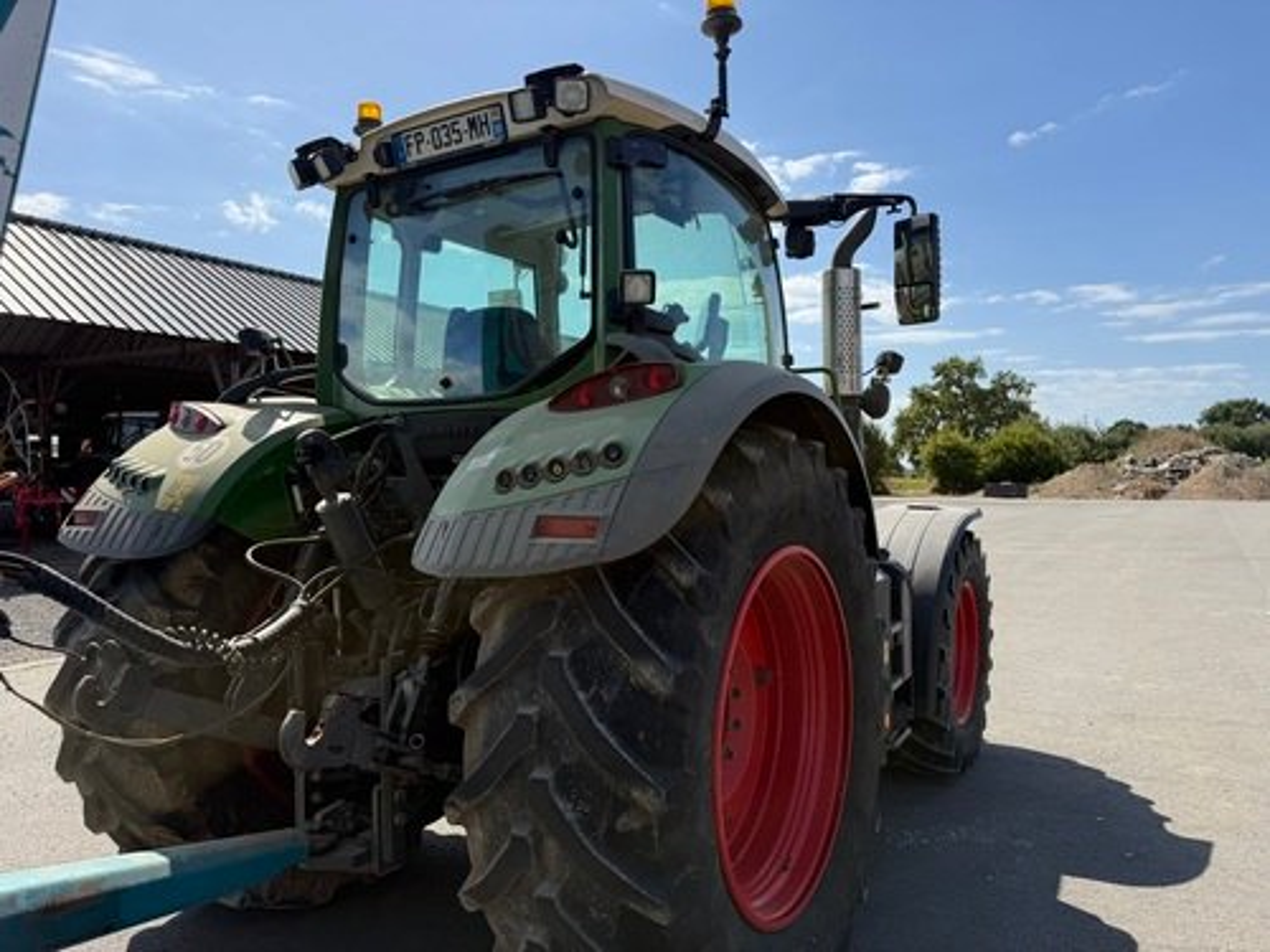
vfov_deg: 56.8
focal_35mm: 24
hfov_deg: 71.6
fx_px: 881
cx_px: 635
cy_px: 476
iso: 80
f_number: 1.78
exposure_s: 1/5319
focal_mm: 6.76
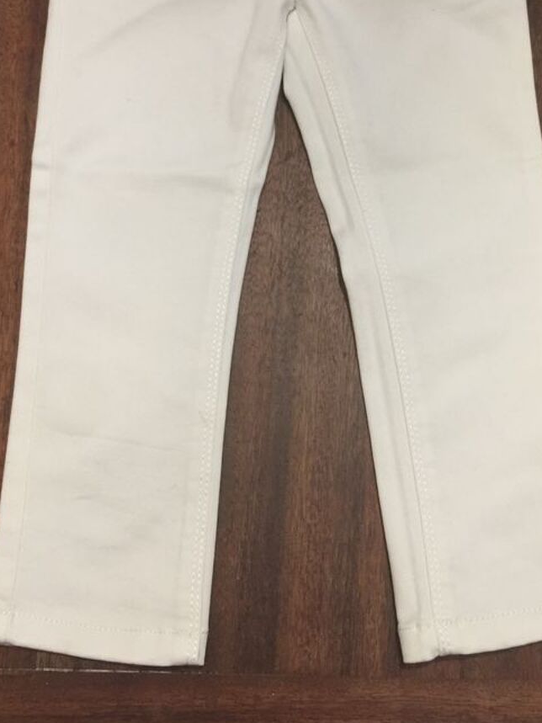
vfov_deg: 41.0
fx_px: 940
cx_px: 323
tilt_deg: -75.2
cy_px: 191
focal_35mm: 45
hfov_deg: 32.1
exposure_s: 1/17
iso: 125
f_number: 2.2
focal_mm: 4.15
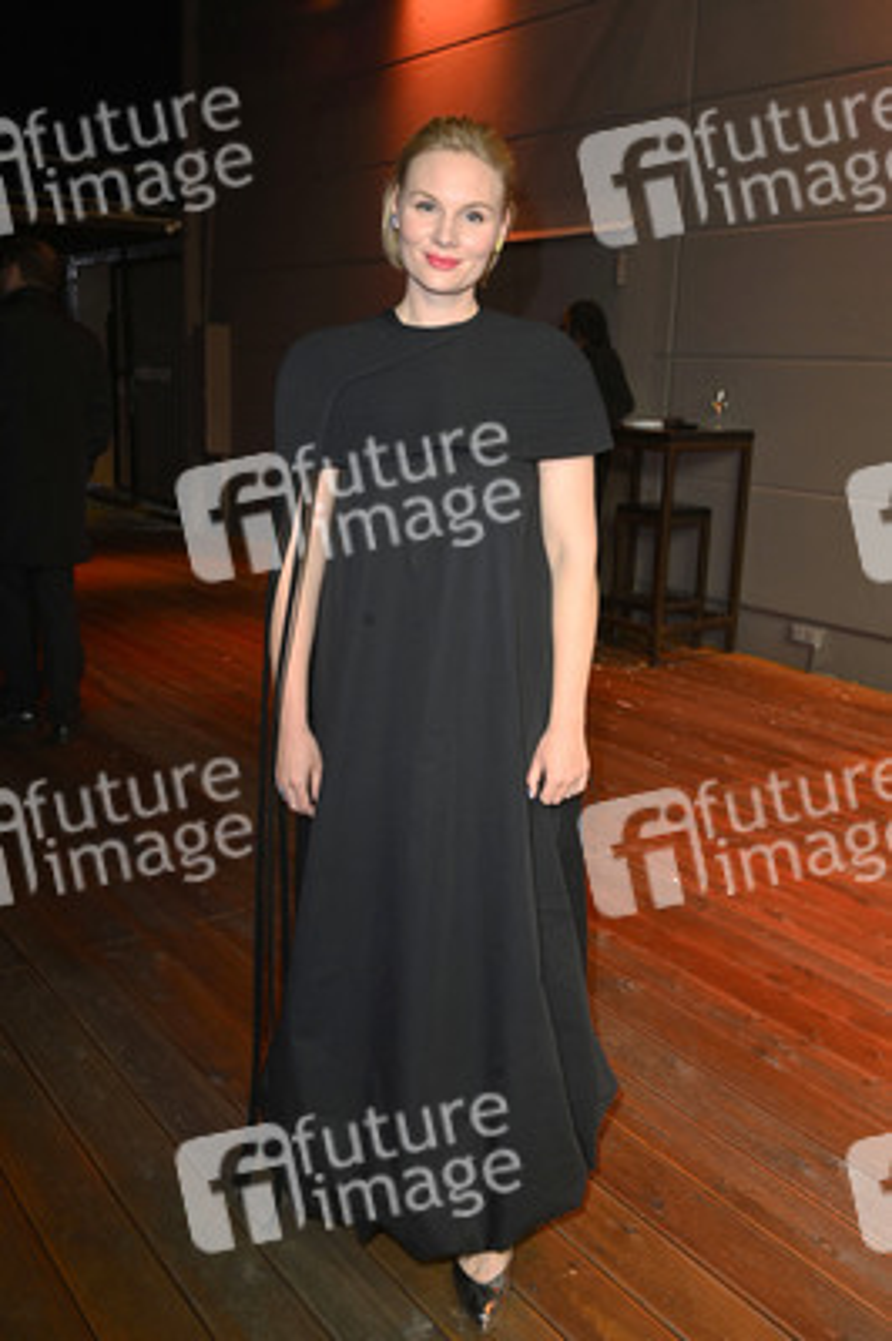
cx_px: 446
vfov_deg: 58.8
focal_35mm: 32
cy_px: 670
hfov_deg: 41.0
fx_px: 1191
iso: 1000
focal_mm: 32
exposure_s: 1/40
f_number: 5.6
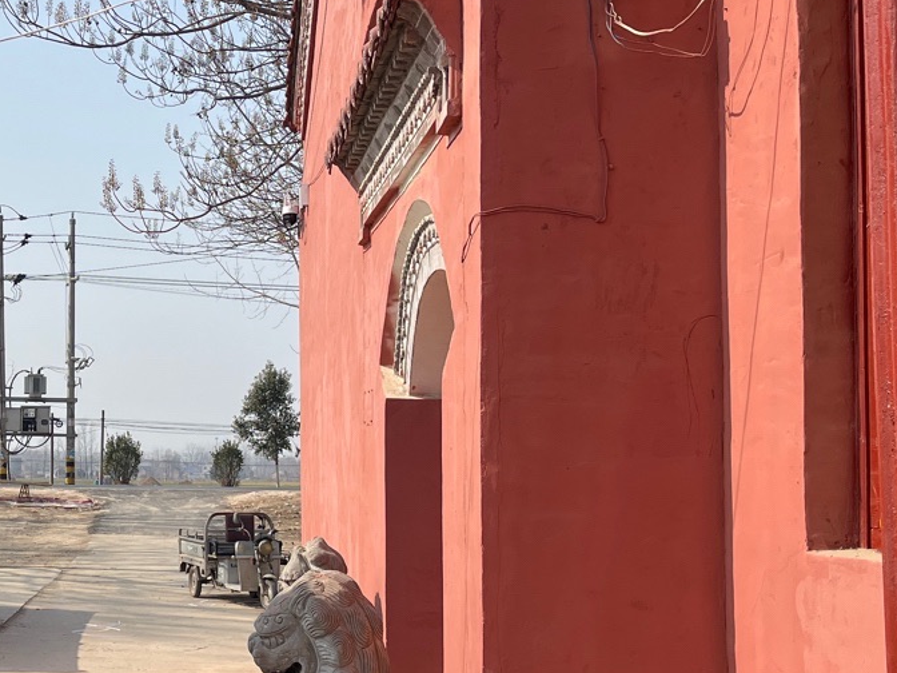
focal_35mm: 58
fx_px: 1503
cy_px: 368
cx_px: 27
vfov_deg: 25.2
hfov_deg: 31.1
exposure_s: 1/4854
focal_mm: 5.1
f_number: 1.6
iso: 50
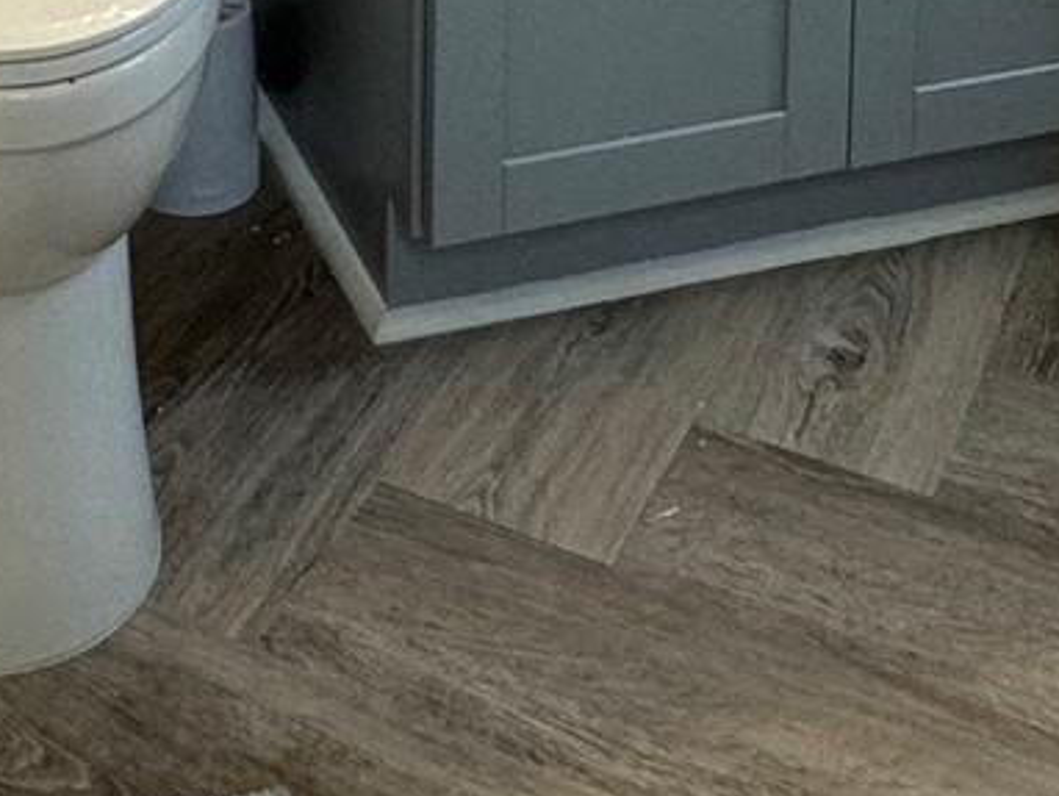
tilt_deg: -3.7
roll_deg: -0.6
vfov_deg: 14.9
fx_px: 2296
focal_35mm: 75
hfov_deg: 25.8
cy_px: -924
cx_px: 358
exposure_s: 1/120
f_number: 2.2
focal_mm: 2.22
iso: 160
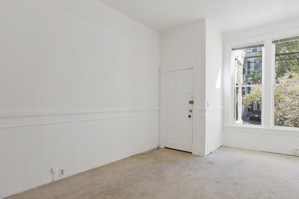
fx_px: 172
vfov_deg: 60.2
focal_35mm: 21
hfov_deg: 82.1
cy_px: 106
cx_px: 157
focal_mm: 15.5
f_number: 11
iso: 400
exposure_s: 1/125
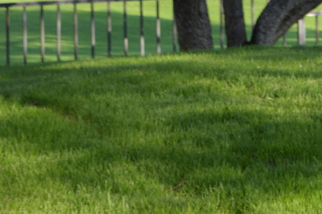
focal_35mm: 298
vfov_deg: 4.5
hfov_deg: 6.6
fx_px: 2662
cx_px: 782
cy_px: -278
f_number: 5.6
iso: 100
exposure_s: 1/125
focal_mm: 40
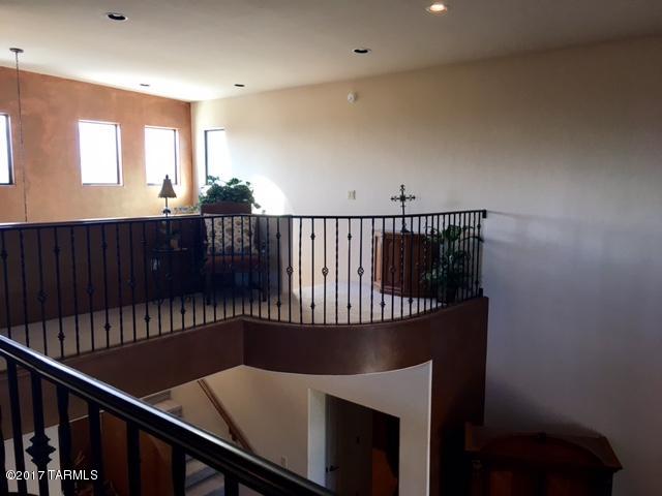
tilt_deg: -6.7
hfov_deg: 61.7
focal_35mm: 29
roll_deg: +0.5
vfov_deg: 48.2
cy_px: 248
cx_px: 331
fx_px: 555
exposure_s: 1/30
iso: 25
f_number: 2.2
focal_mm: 4.15
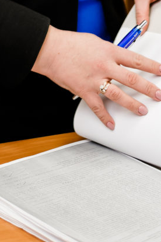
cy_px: -198
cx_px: 61
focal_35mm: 185
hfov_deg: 7.4
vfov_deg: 10.4
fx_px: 1243
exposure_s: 1/100
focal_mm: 50
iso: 100
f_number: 1.8
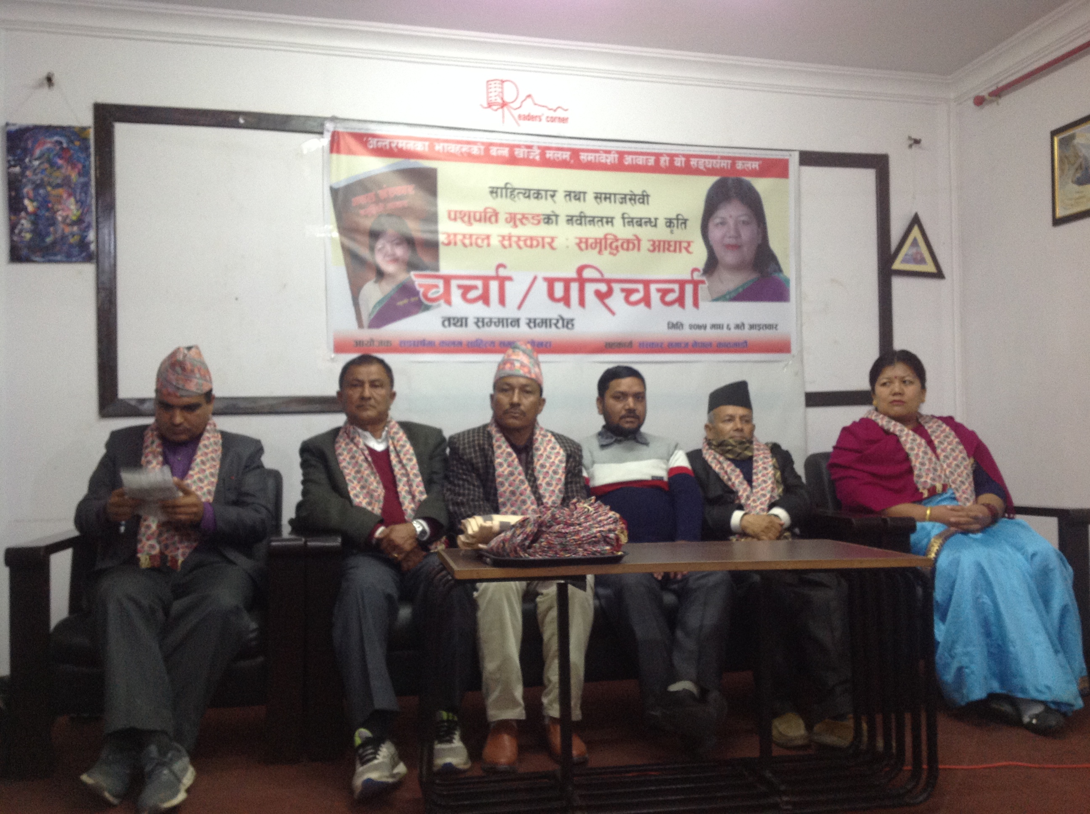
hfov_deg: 52.7
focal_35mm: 35
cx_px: 545
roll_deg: -0.1
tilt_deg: -0.6
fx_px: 1100
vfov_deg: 40.6
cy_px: 407
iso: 125
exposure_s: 1/15
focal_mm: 4.28
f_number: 2.4
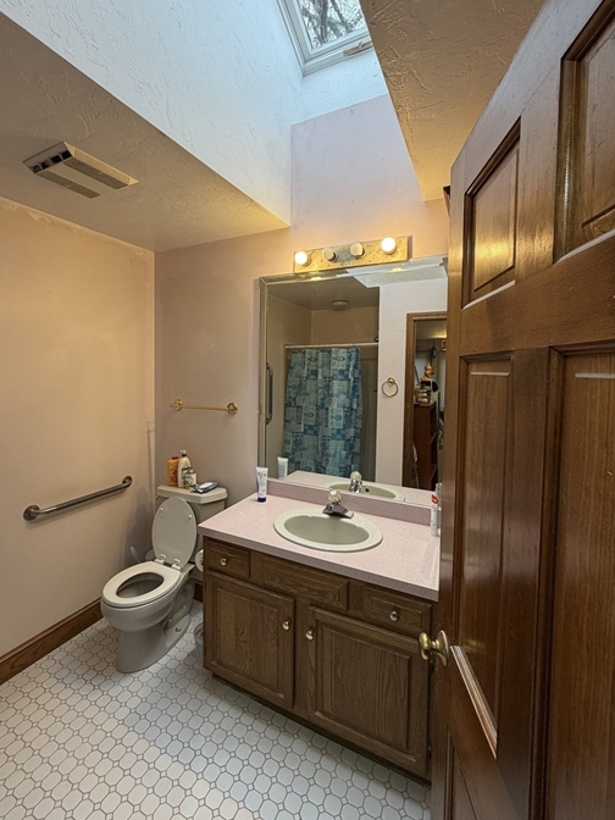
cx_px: 277
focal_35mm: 16
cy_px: 386
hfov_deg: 77.9
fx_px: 379
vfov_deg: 94.4
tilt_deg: -3.5
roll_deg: -0.8
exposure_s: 1/120
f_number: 2.2
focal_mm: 2.22
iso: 160
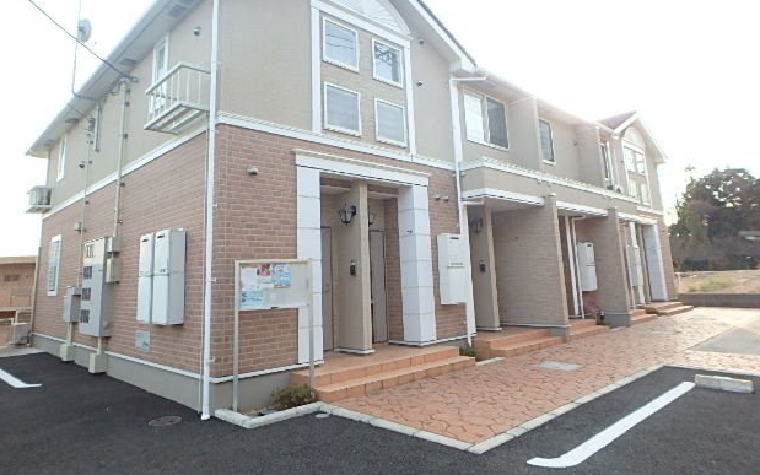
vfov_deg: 52.6
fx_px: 476
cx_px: 370
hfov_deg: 77.1
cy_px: 188
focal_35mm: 23
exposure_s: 1/125
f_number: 3.5
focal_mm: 3.7
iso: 125
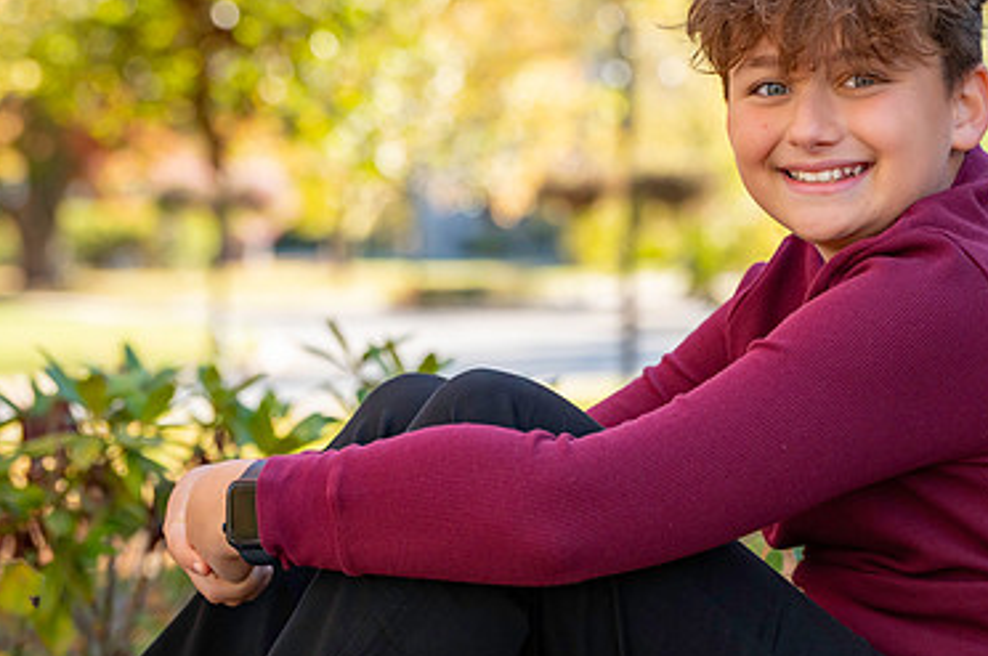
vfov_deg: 8.8
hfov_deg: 13.1
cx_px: 709
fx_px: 4276
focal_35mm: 156
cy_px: 271
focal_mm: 98
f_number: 5
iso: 1250
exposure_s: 1/1000
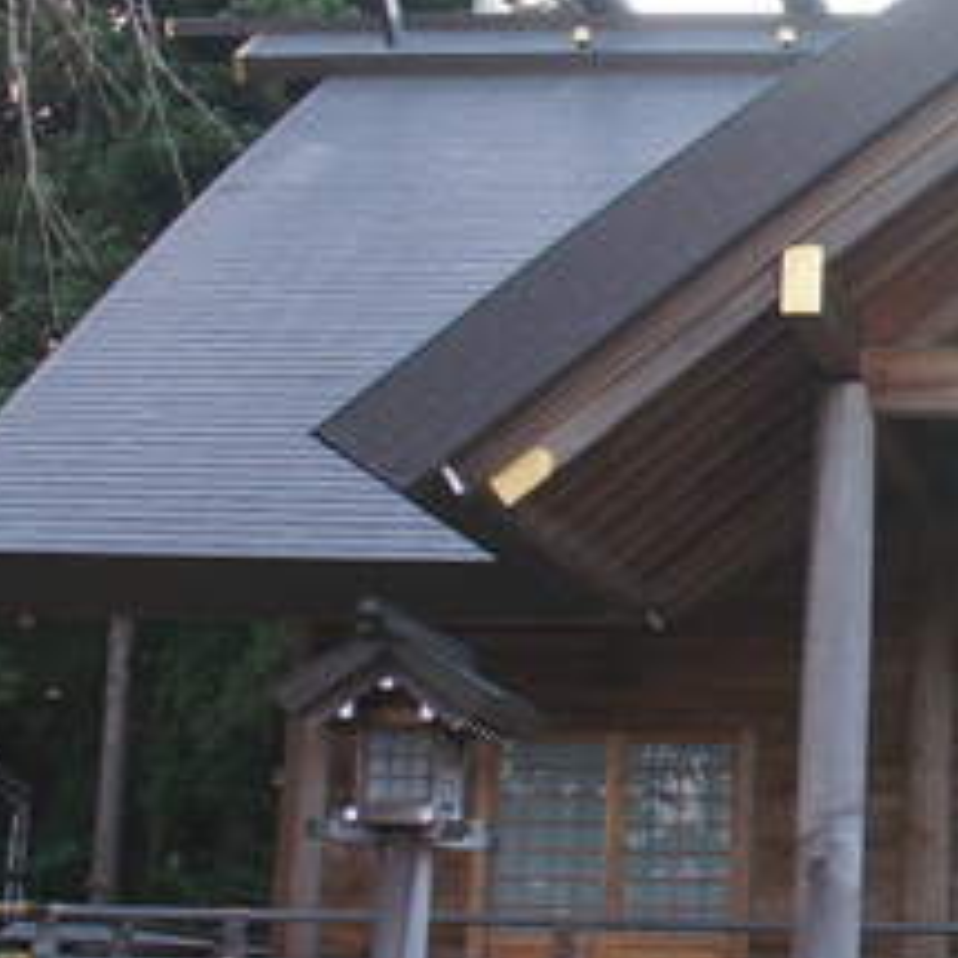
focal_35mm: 91
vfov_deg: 19.1
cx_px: 1248
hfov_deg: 17.8
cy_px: 374
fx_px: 2849
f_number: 6.3
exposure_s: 1/160
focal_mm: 24
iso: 400
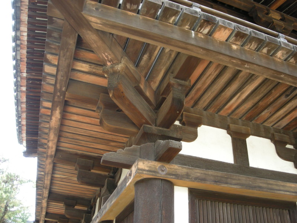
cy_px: 112
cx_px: 148
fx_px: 300
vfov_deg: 40.7
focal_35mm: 35
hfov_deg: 52.6
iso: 59
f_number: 2.8
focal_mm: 5.7
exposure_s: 1/60
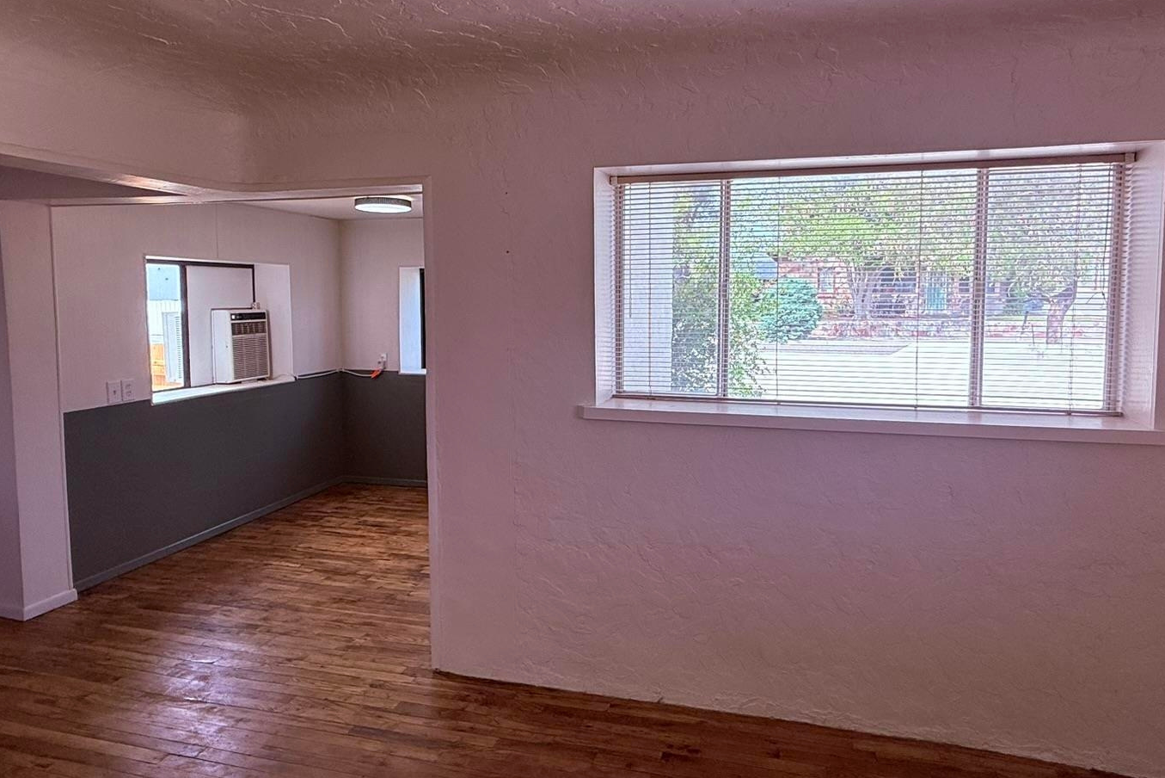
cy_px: 338
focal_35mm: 22
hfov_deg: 78.4
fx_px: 712
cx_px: 631
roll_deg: -0.6
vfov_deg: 57.1
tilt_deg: -2.4
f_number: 2.2
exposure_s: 1/179
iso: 50
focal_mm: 2.22
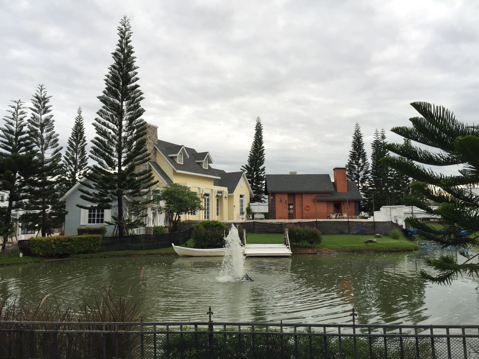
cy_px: 180
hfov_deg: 61.7
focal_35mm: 29
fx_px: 401
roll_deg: -0.8
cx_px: 240
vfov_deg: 48.2
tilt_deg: +8.6
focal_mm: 4.15
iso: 32
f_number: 2.2
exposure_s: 1/100
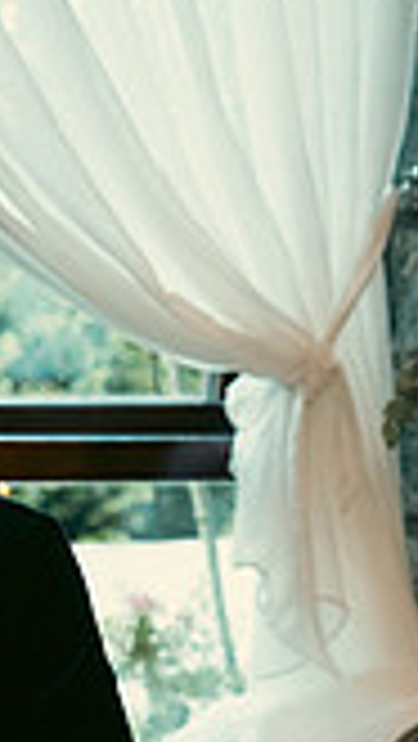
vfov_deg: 10.1
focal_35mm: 210
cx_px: 121
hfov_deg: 5.8
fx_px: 4132
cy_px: 803
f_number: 3.5
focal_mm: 57
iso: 2500
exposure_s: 1/160
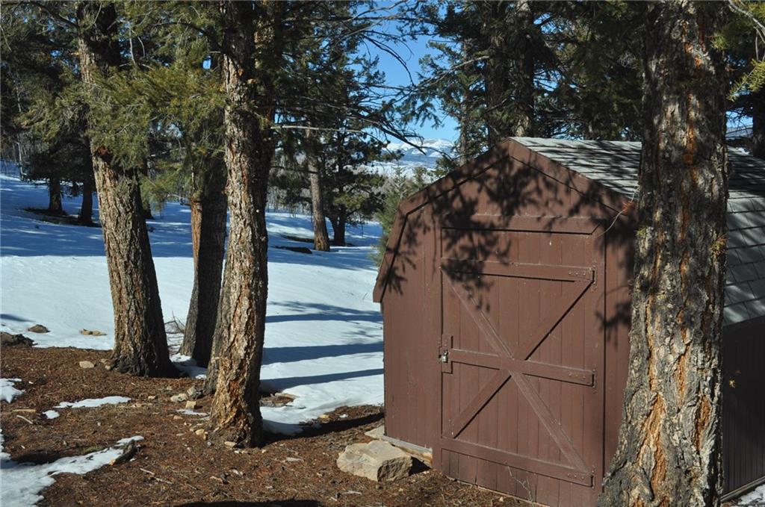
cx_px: 382
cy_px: 254
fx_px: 891
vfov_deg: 31.8
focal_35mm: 42
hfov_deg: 46.5
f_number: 10
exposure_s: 1/400
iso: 200
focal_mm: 28
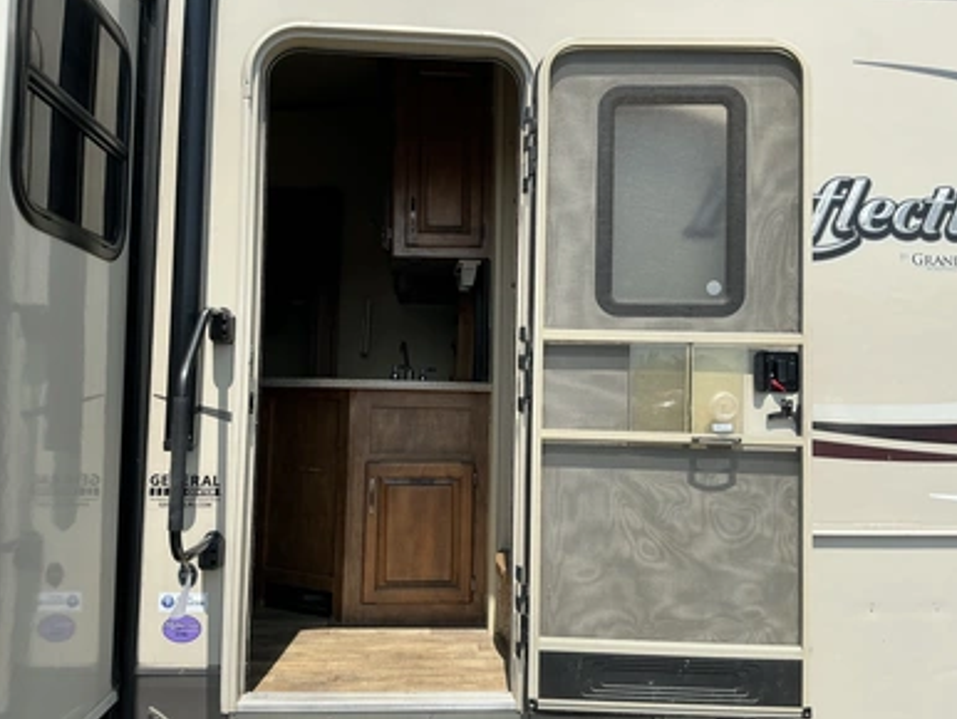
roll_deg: -3.6
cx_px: 476
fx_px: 802
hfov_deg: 61.6
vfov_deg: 48.3
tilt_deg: +6.7
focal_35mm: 29
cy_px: 360
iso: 25
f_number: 1.8
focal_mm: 3
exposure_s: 1/1412
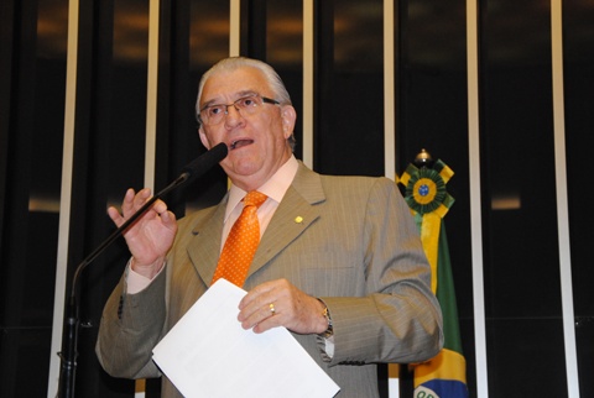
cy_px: 199
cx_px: 297
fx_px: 1289
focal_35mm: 78
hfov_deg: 25.9
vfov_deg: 17.6
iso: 800
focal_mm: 52
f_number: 5
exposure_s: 1/60
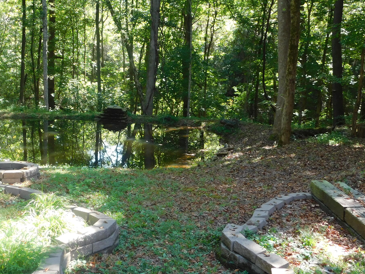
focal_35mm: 50
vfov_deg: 29.1
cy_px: 144
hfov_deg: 37.8
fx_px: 527
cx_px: 125
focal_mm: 5.3
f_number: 3.2
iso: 125
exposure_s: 1/60
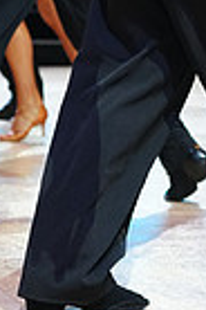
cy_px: -92
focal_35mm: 294
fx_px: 2523
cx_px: 292
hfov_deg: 4.6
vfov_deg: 6.9
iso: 2500
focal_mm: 70
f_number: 4
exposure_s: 1/250
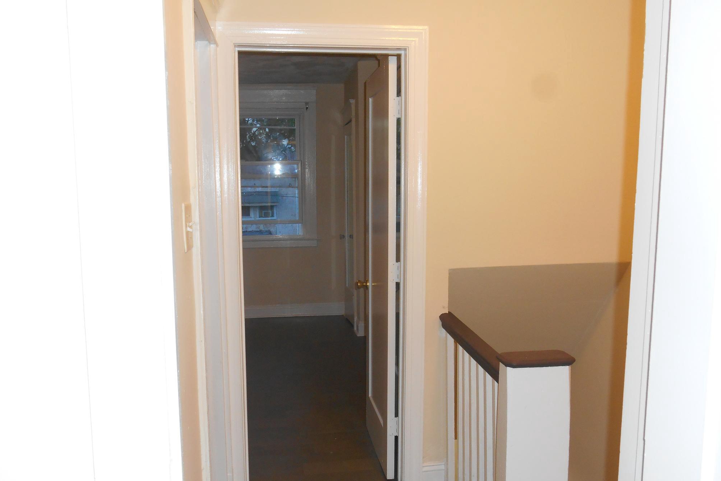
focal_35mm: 33
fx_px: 661
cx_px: 362
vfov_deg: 39.9
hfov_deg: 57.2
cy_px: 271
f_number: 3.6
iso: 220
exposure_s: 1/25
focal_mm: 5.5
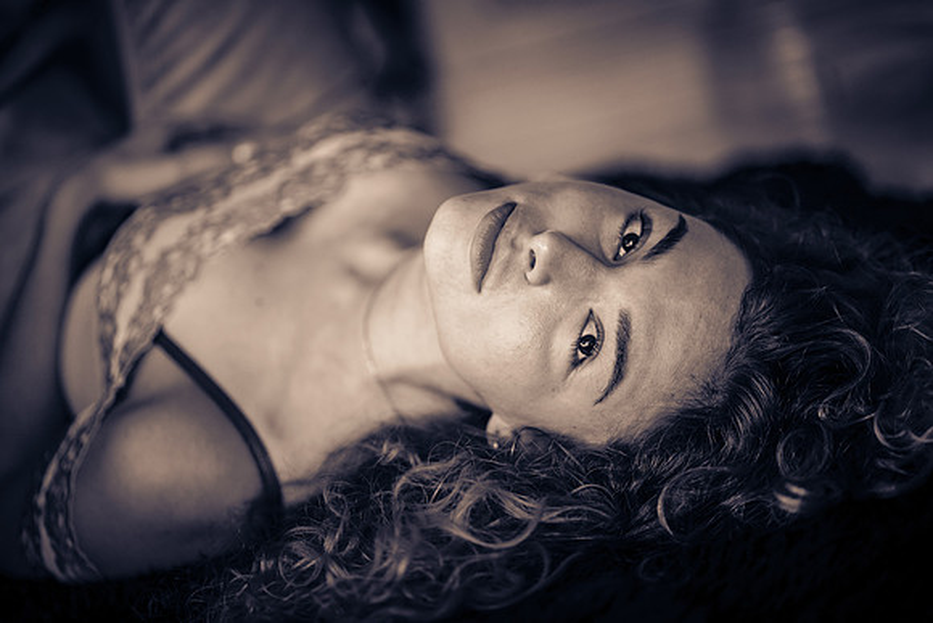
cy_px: 312
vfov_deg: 16.1
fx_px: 2203
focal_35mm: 85
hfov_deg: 23.9
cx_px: 466
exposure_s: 1/200
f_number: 1.8
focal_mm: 85
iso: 500
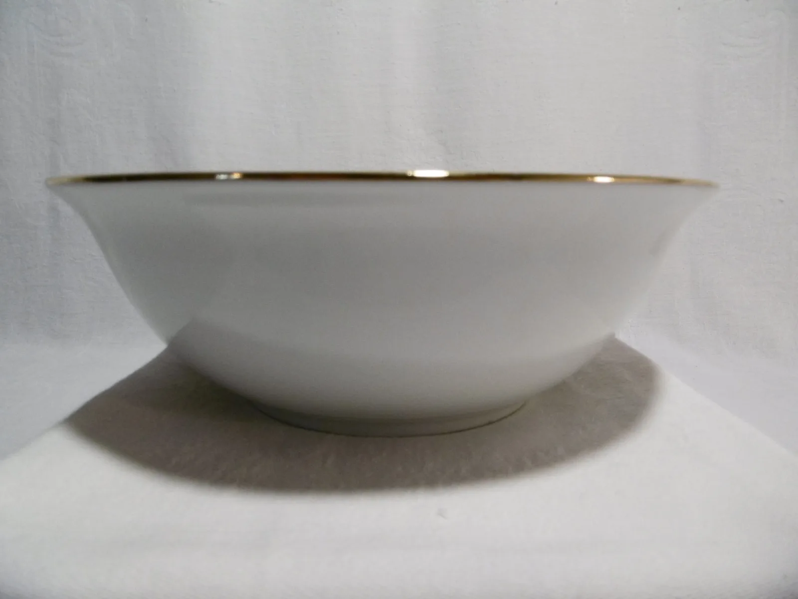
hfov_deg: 71.6
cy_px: 300
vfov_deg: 56.8
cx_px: 399
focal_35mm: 24
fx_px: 553
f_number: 3.1
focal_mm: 4.3
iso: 200
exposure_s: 1/60
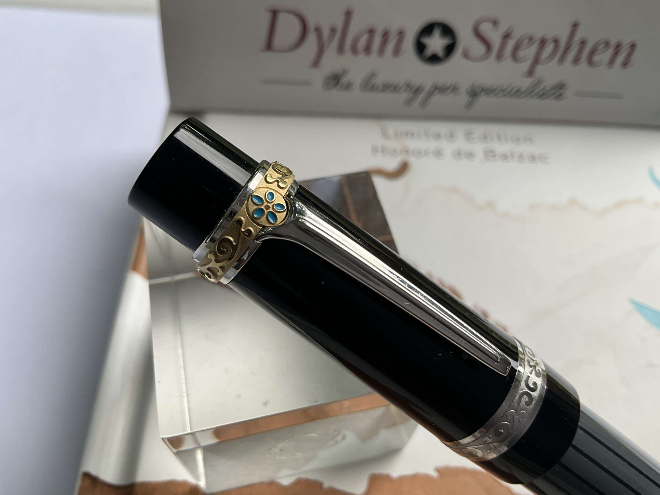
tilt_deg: -58.0
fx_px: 553
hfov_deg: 61.7
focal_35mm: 29
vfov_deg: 48.2
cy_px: 248
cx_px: 330
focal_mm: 3
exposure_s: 1/149
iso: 20
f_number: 1.8
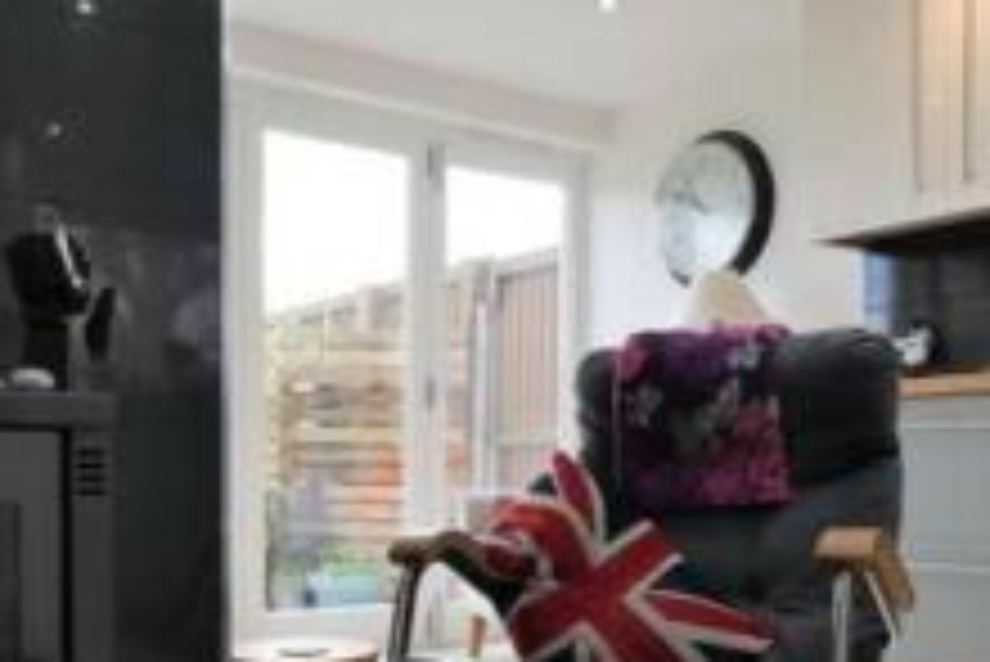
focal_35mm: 44
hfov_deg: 44.4
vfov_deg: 29.9
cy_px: 516
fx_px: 1211
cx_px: 536
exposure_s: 1/125
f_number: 4
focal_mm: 8
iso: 200
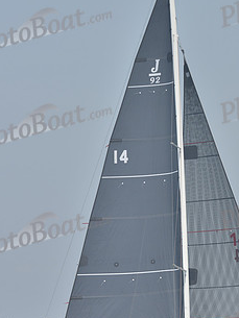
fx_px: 3367
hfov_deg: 4.1
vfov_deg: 5.4
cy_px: 166
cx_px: 166
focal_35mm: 366
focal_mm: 200
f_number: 8
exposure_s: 1/1000
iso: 280
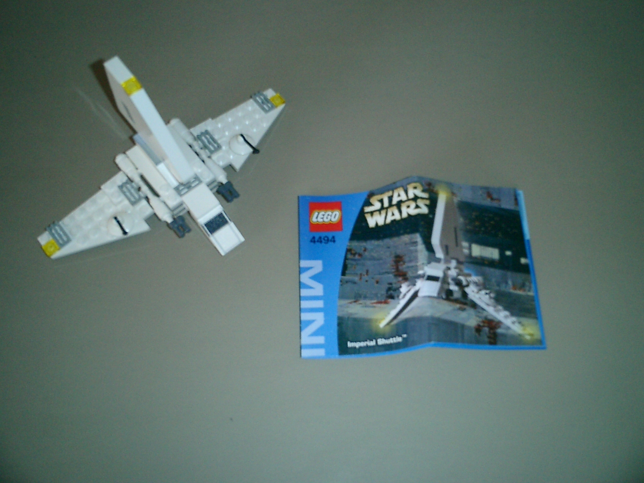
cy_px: 242
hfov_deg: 51.4
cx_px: 322
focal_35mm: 36
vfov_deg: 39.7
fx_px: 670
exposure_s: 1/30
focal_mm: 7.5
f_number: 3.2
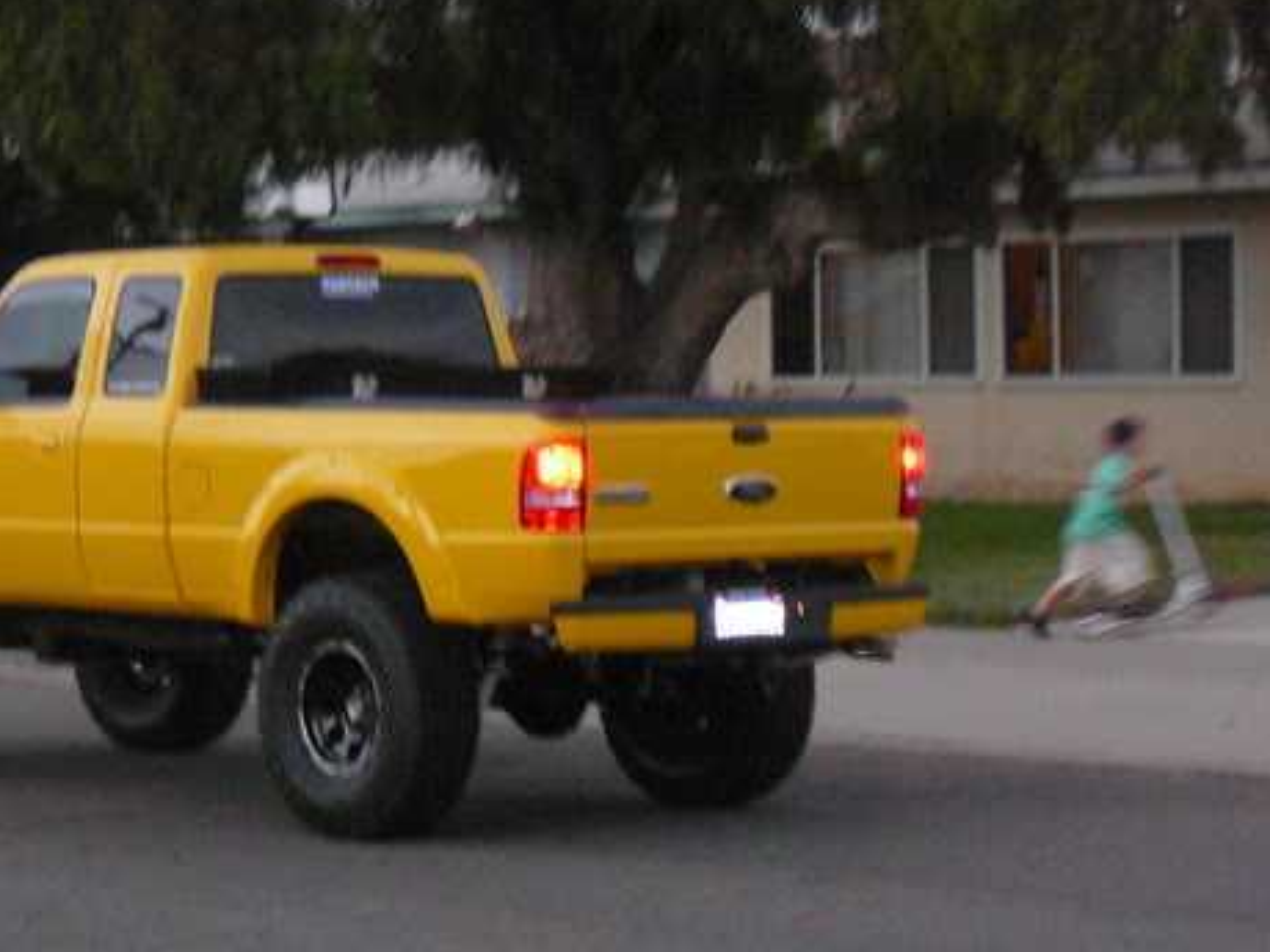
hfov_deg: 17.3
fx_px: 4146
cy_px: 635
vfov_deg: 13.1
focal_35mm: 113
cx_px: 262
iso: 400
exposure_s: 1/30
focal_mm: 9.7
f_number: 3.6
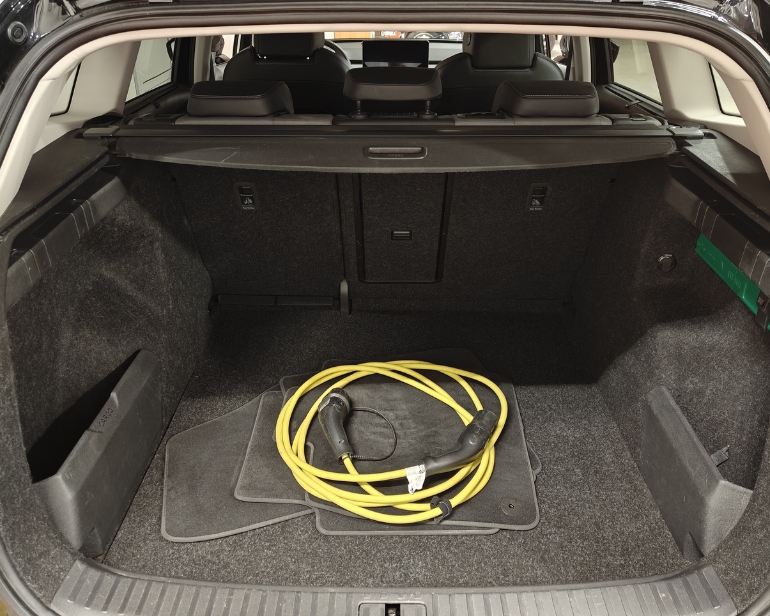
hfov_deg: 62.2
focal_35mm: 28
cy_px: 318
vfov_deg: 51.5
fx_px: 638
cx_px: 383
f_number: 1.8
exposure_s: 1/33
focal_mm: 5.59
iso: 1000
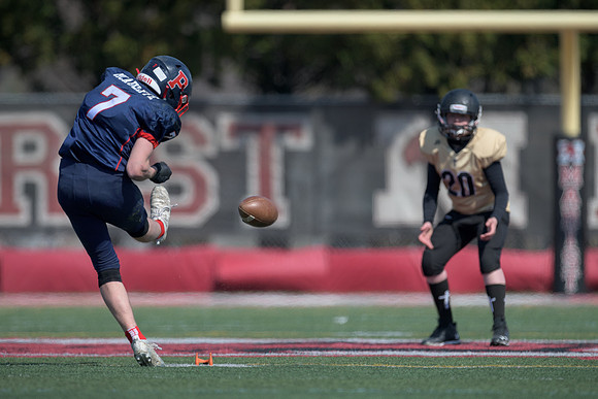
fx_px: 10757
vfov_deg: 2.1
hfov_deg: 3.2
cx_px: 234
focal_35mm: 647
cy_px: 188
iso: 250
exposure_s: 1/2500
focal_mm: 500
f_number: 4
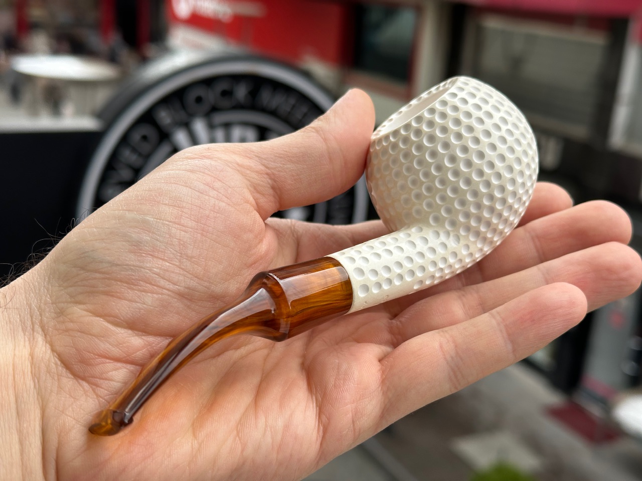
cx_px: 321
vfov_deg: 30.3
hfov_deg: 39.7
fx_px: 890
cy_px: 240
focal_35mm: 48
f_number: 1.78
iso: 64
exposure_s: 1/535
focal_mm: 6.86
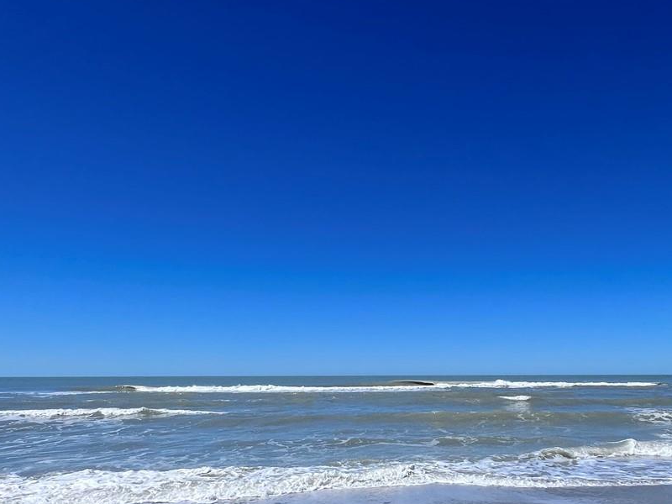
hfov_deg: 67.0
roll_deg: +0.5
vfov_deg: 51.5
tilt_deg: +1.7
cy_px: 359
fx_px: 505
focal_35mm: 26
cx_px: 386
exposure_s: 1/4219
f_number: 1.8
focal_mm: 1.57
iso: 40
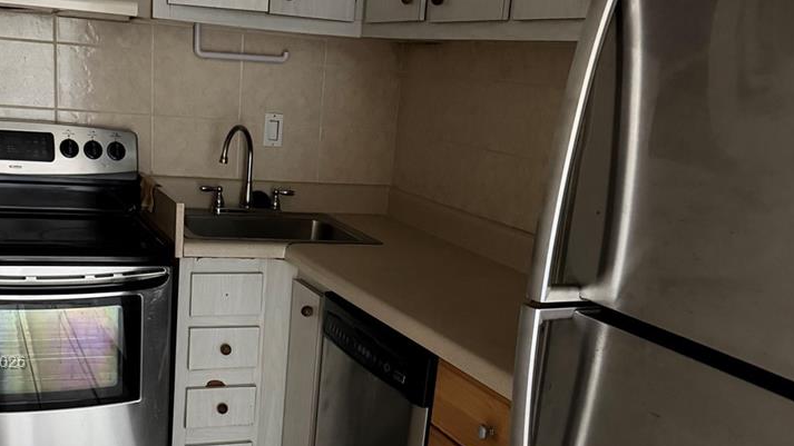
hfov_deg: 46.2
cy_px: 364
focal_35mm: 44
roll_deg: -4.2
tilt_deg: -17.6
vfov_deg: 26.5
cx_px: 321
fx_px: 926
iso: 1000
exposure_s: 1/31
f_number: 1.78
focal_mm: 6.76
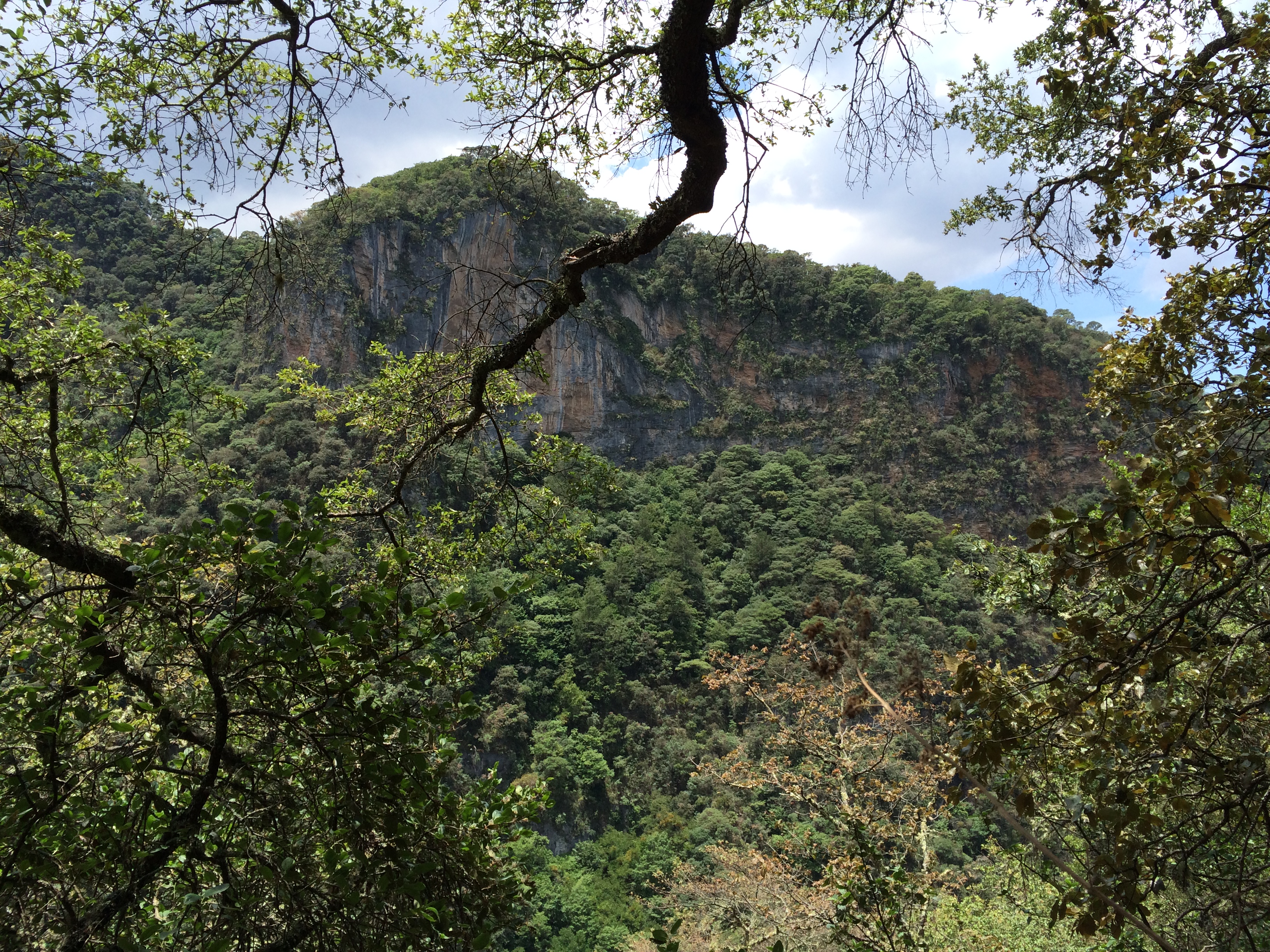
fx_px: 1101
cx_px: 635
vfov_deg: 46.8
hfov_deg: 60.0
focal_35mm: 30
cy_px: 476
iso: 32
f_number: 2.2
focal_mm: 4.12
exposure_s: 1/1172
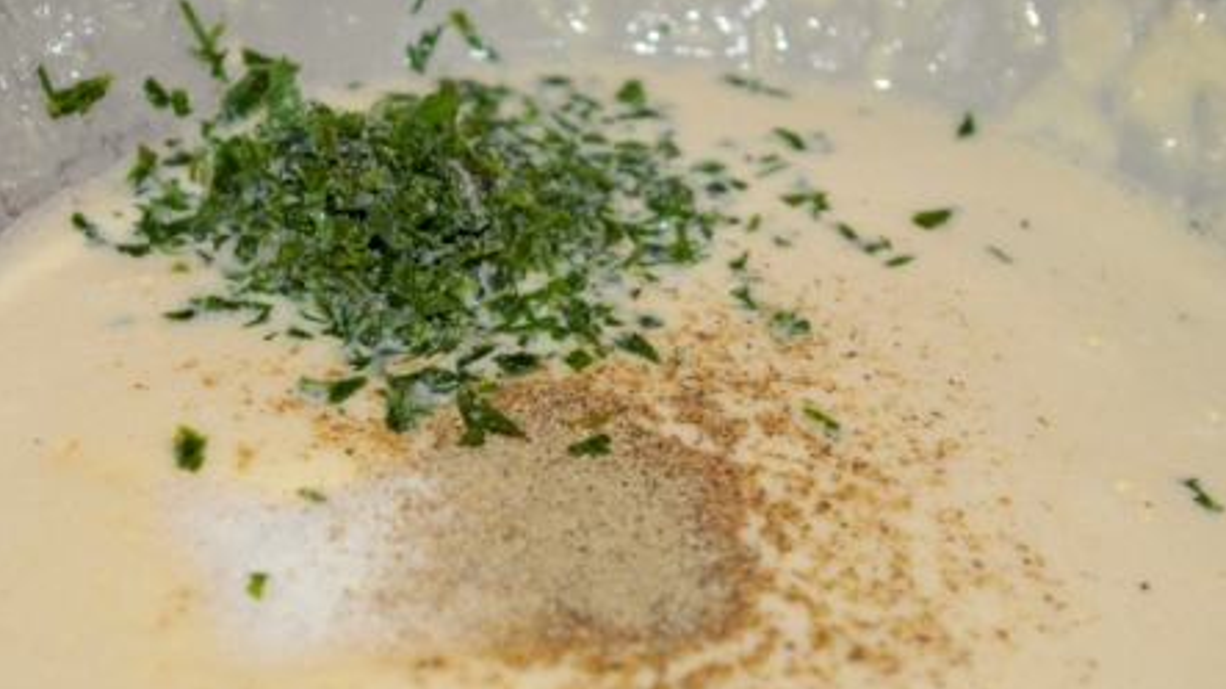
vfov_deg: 21.6
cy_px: 404
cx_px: 614
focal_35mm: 56
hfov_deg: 37.5
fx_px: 1805
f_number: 4.5
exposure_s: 1/50
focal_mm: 35
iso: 200
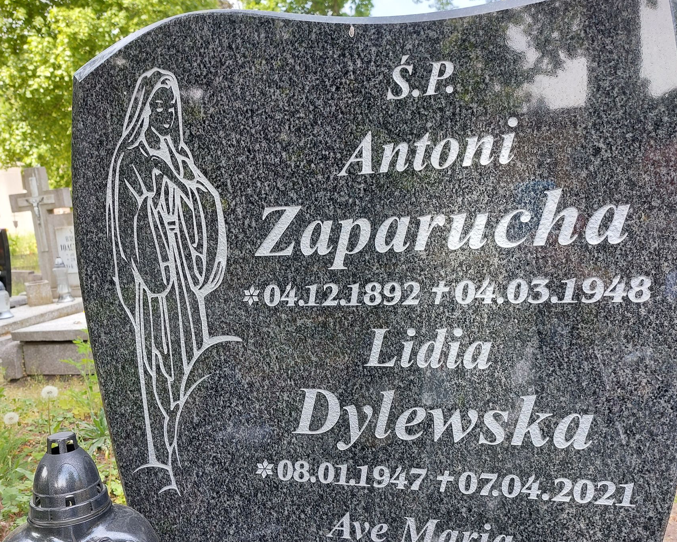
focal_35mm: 32
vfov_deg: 45.5
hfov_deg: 55.7
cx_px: 344
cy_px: 325
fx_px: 641
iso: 32
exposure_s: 1/120
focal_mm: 5.23
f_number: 1.8
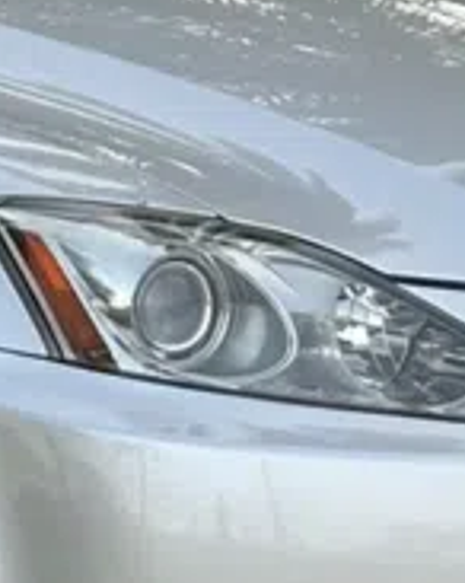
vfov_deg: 5.4
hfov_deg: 4.4
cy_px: -460
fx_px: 6031
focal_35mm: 350
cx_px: -32
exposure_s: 1/623
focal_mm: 6.86
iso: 64
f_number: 1.78
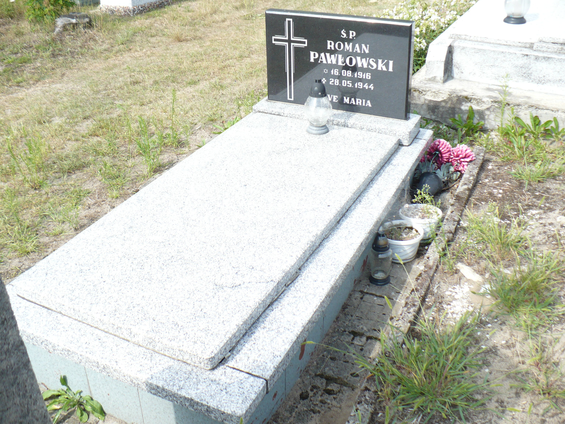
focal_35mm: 37
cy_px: 212
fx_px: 604
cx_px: 282
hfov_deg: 50.1
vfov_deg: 38.7
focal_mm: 6.1
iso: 100
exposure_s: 1/500
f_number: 2.8
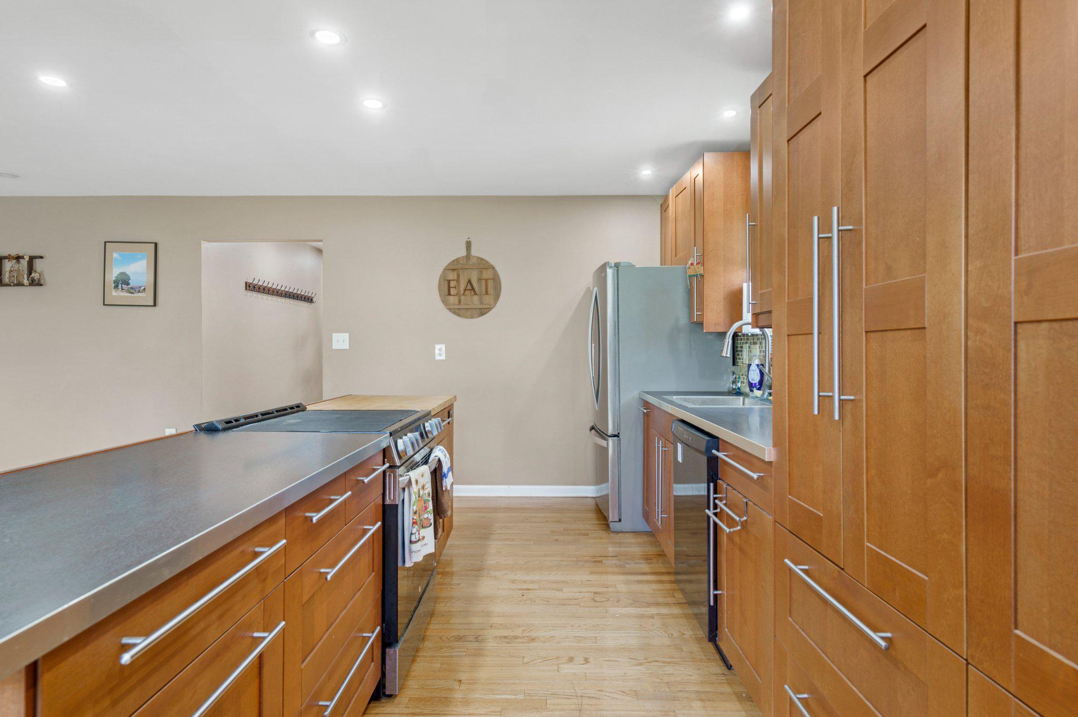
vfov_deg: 64.5
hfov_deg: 86.9
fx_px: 569
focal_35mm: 19
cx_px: 539
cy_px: 358
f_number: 8
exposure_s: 1/2.5
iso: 640
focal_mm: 19
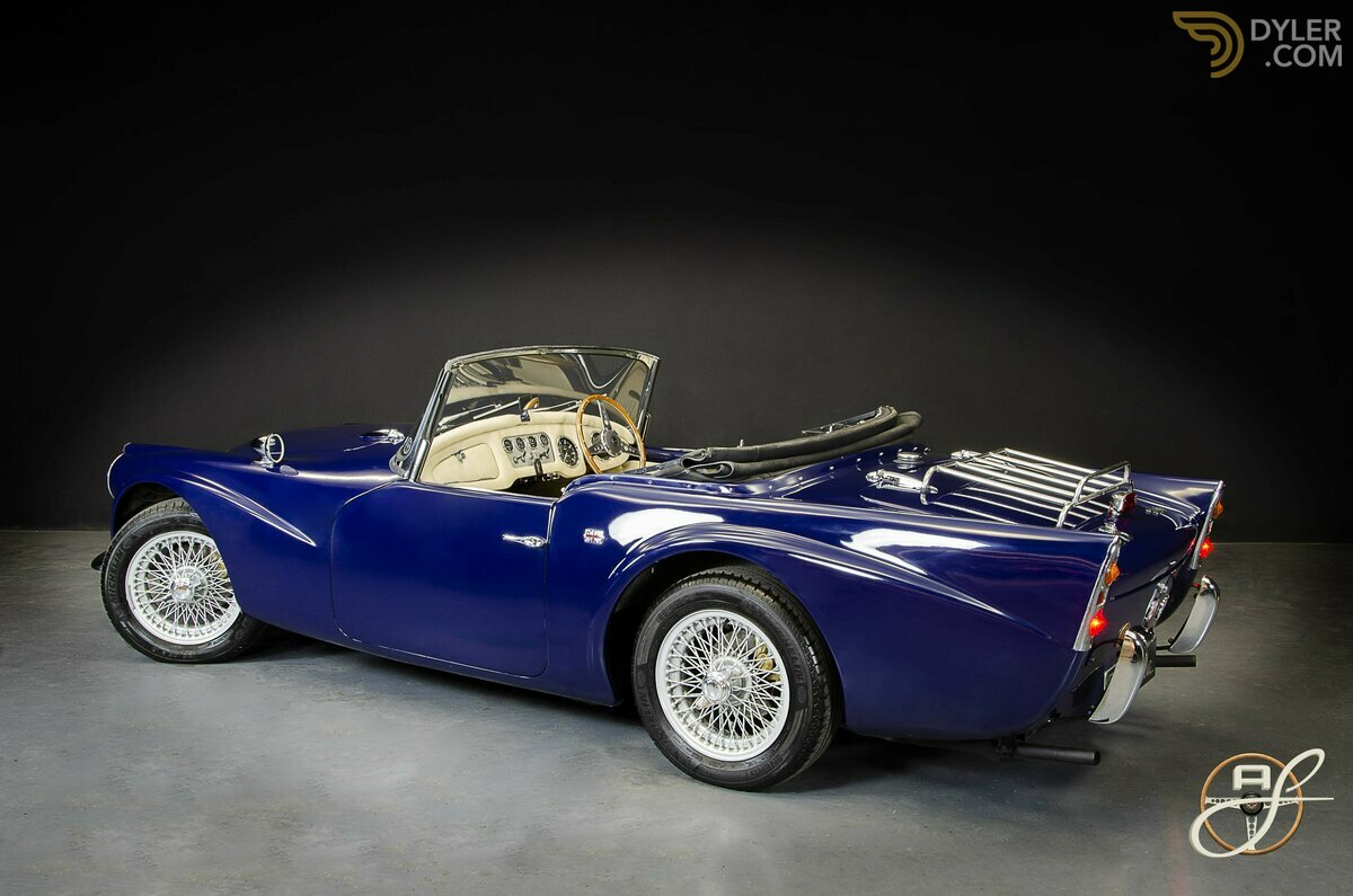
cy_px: 448
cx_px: 676
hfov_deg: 53.2
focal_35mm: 36
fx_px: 1350
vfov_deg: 36.7
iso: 200
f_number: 13
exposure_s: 2
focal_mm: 24
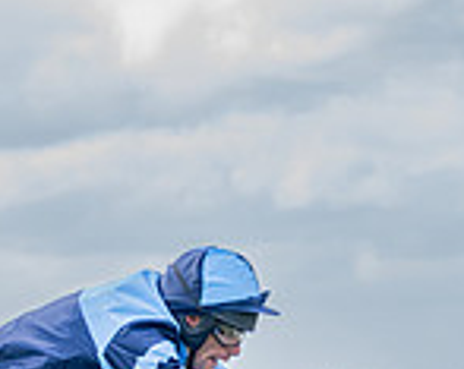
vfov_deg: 4.4
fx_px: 4742
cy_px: 543
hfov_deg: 5.6
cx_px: 39
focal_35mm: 346
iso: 400
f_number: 3.5
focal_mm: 70
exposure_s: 1/1250
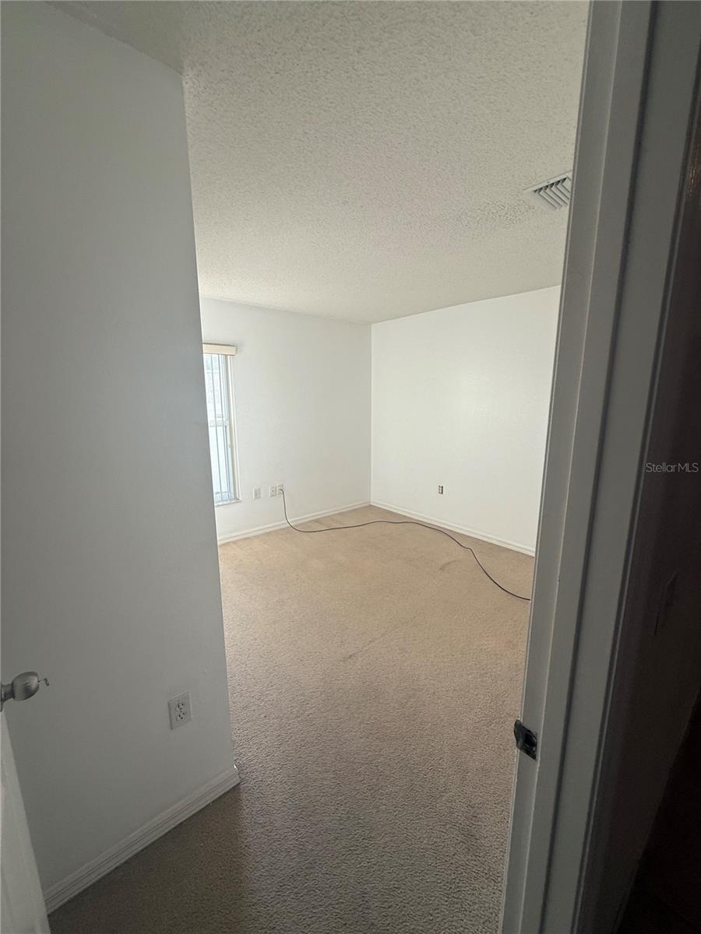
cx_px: 350
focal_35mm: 14
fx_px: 378
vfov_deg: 102.1
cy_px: 467
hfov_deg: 85.7
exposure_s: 1/152
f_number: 2.2
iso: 50
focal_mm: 2.22
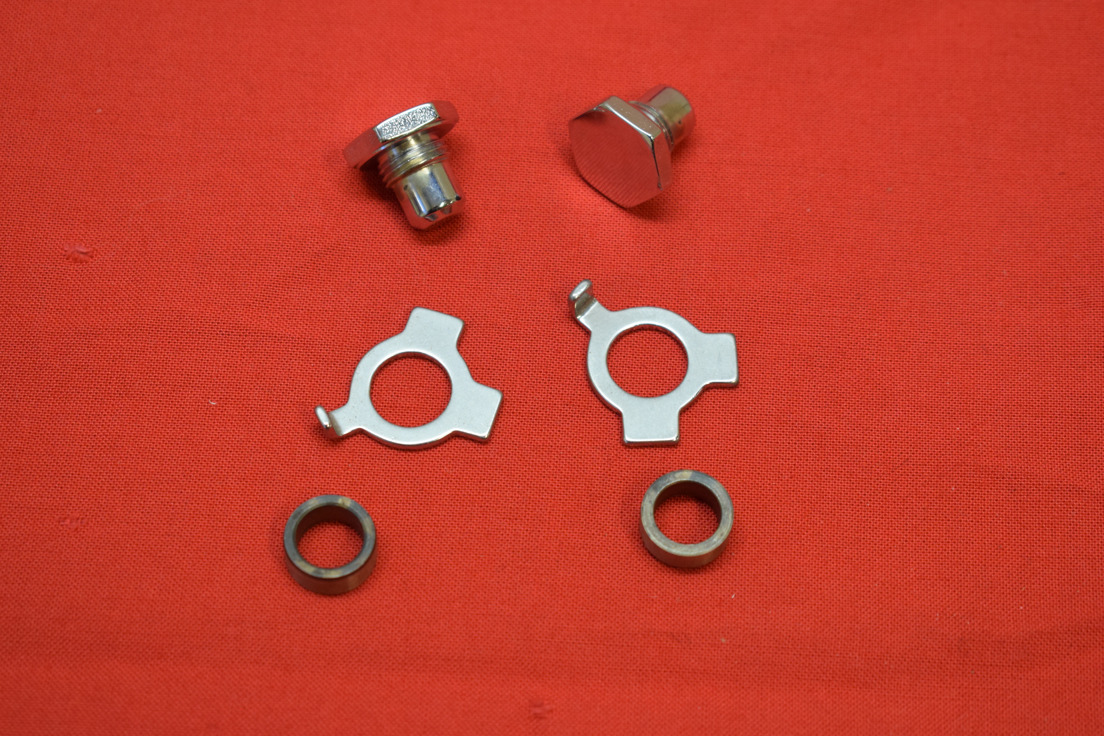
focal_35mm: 82
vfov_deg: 16.6
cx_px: 552
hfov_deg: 24.6
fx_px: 2530
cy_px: 368
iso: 800
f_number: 5.6
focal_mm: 55
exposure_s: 1/60
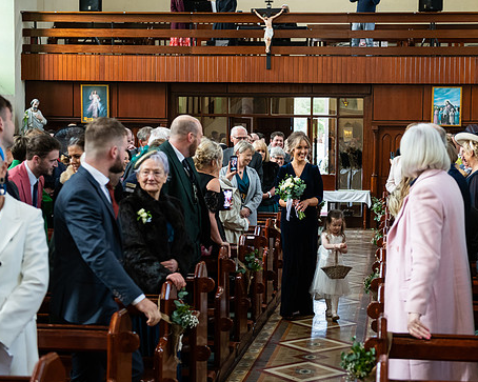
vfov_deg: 23.1
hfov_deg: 28.6
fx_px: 933
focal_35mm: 66
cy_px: 194
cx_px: 300
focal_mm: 55
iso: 800
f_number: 3.5
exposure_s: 1/160
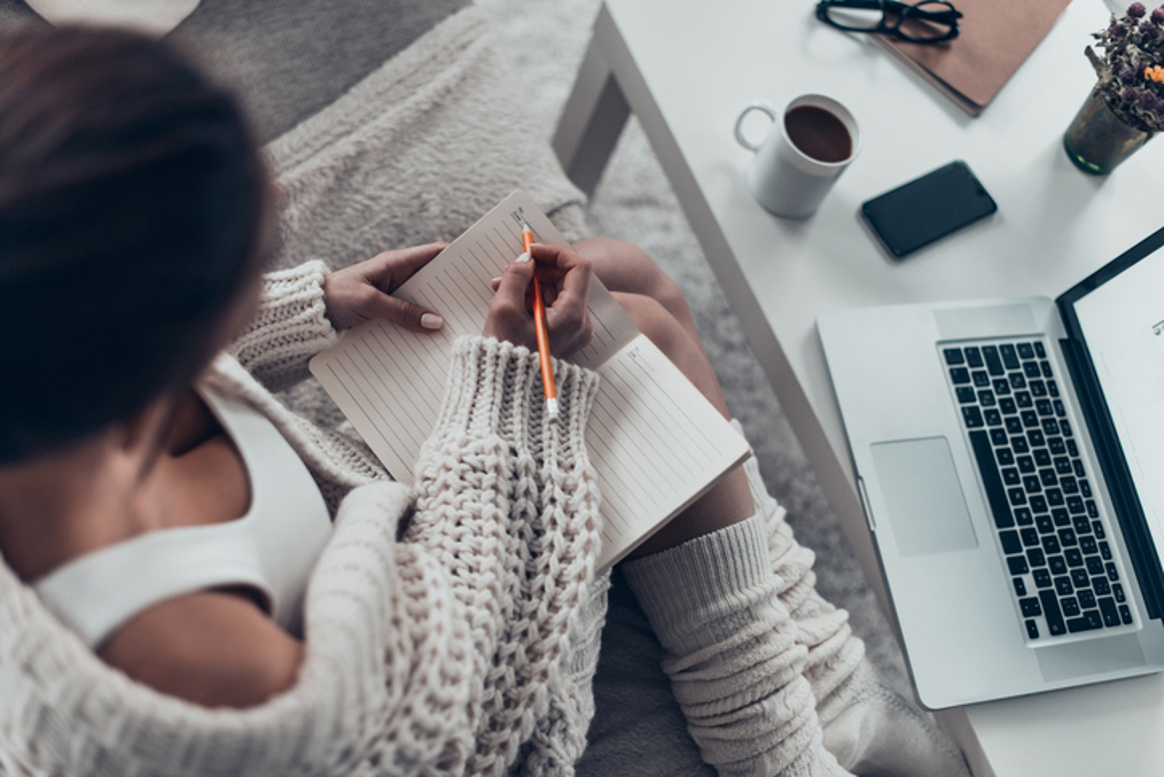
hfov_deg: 39.6
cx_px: 582
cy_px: 388
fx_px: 1617
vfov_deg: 27.0
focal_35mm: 50
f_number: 1.8
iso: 250
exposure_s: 1/125
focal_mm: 50
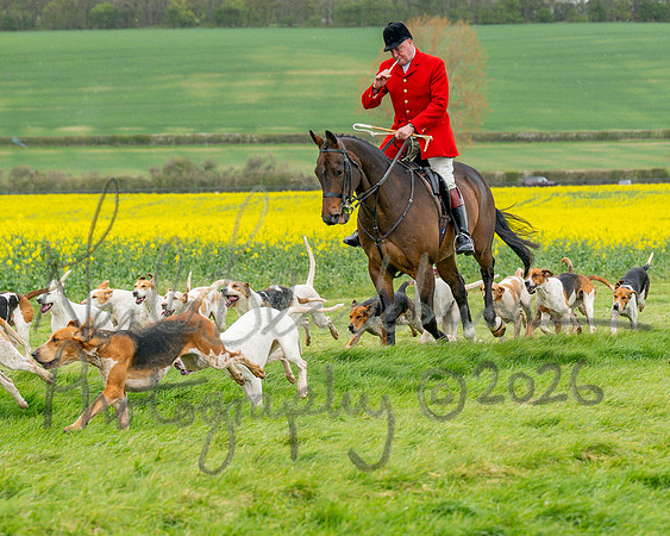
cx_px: 468
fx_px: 3468
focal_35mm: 175
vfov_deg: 8.8
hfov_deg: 11.0
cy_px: 338
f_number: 4
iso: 400
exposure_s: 1/1600
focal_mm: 82
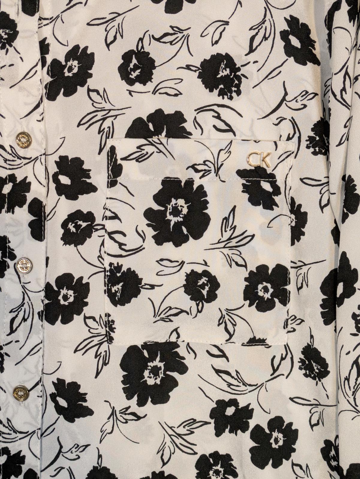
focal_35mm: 51
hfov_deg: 28.6
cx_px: 180
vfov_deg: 37.5
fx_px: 707
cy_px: 240
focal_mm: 5.43
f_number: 1.89
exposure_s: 1/120
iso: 321
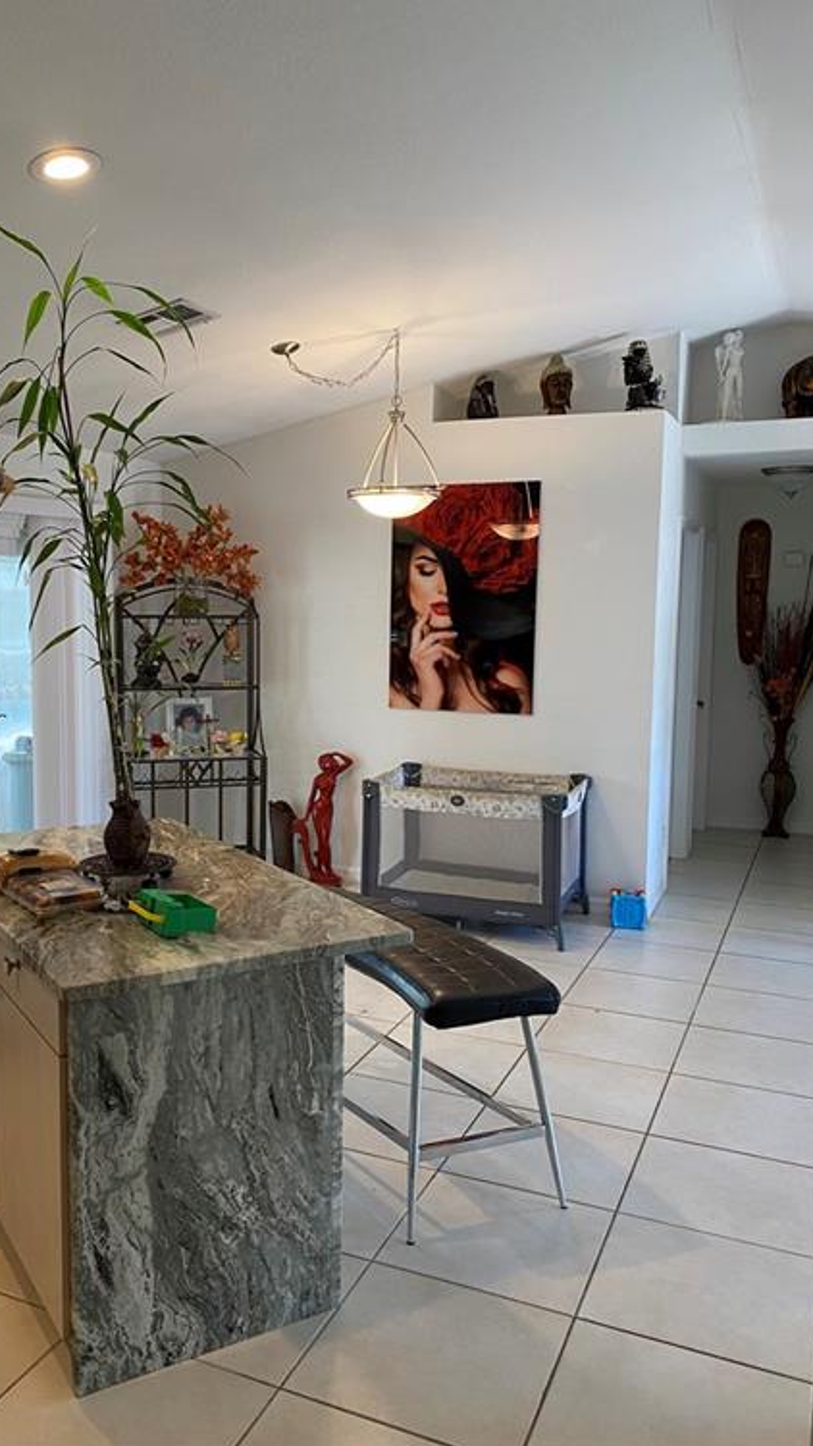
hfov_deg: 40.0
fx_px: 1111
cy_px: 710
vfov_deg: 66.1
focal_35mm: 29
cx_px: 314
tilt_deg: -5.0
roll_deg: -1.1
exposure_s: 1/60
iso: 80
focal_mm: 4.25
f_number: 1.8
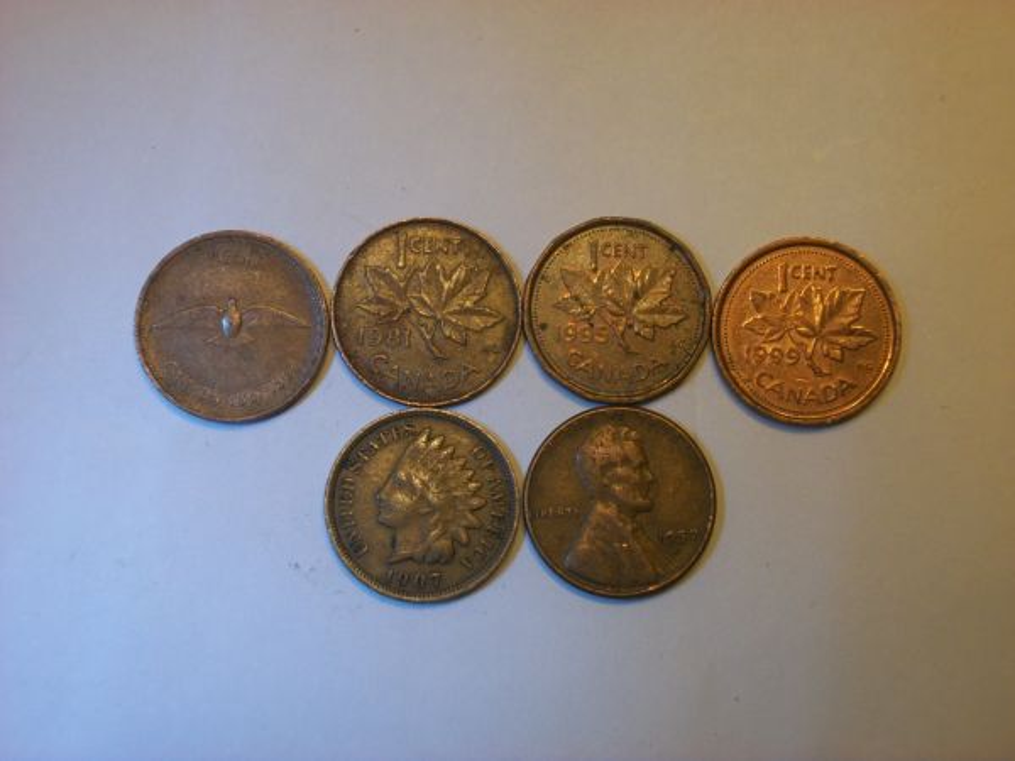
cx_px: 508
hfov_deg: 31.2
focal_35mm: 62
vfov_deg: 23.7
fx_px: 1818
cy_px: 380
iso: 154
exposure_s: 1/80
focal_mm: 11
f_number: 4.1
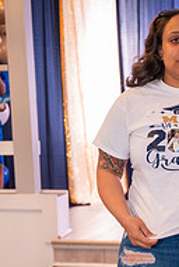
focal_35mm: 108
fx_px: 803
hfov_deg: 12.6
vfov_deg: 18.6
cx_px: 184
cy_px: 228
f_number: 2.8
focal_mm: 46
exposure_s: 1/200
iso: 2500
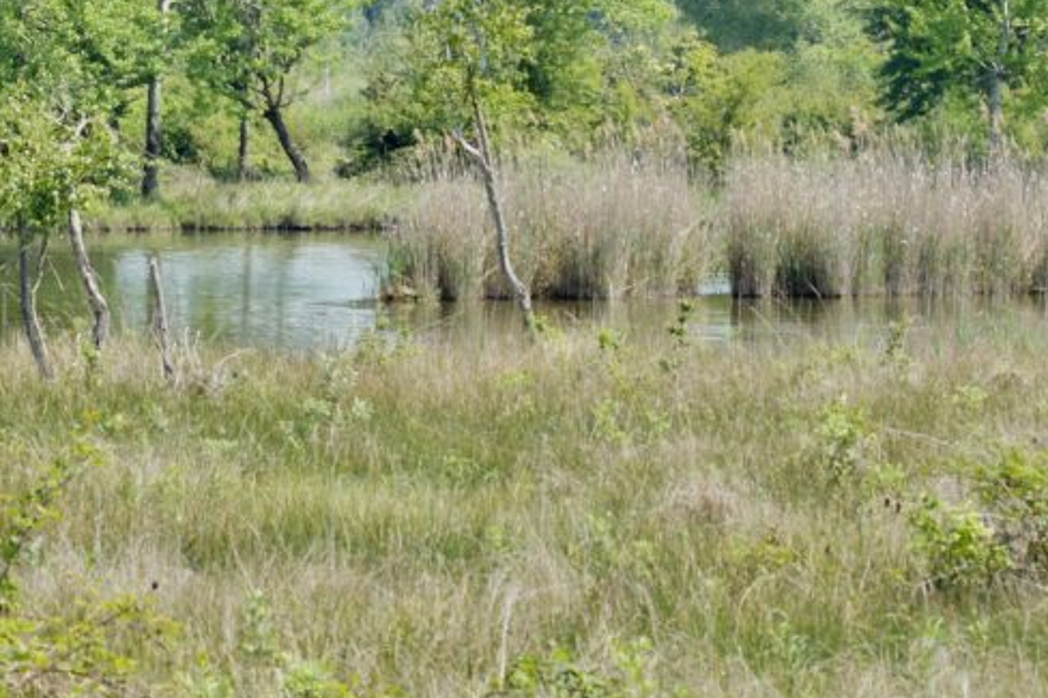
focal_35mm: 236
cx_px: 172
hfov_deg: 8.7
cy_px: -5
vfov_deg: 5.8
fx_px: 6869
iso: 200
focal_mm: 75
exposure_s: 1/160
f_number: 8
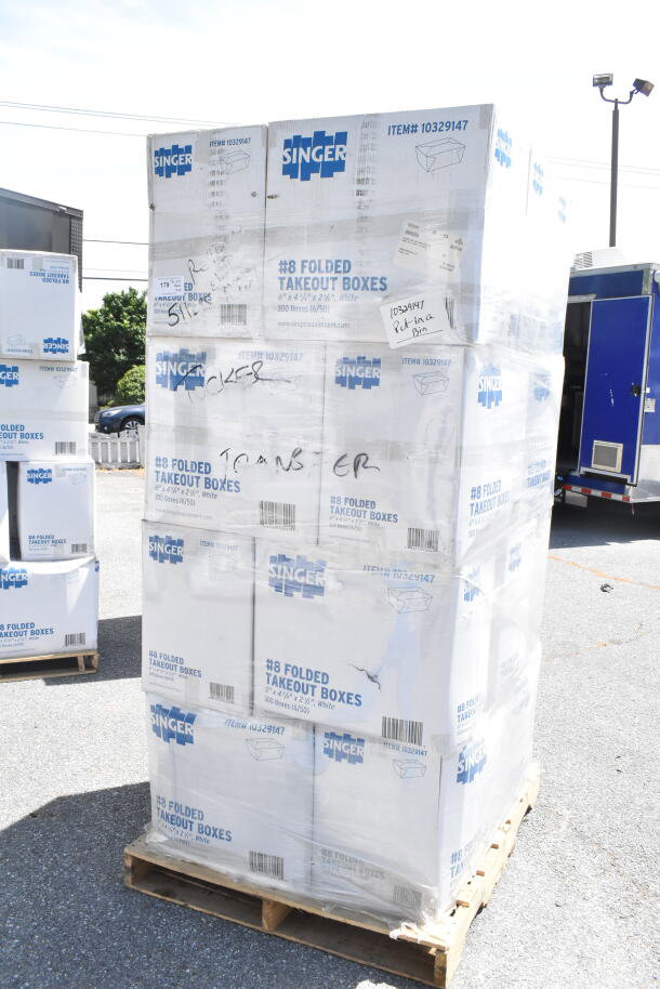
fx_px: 824
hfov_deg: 43.6
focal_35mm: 30
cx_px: 330
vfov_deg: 61.9
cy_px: 494
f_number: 13
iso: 1600
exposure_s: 1/640
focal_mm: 20
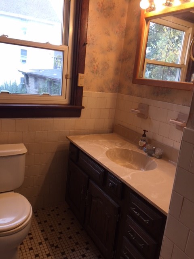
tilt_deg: -13.2
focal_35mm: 29
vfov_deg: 61.7
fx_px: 217
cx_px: 97
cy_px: 130
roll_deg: -5.2
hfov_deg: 48.2
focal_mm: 4.15
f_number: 2.2
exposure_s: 1/40
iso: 32
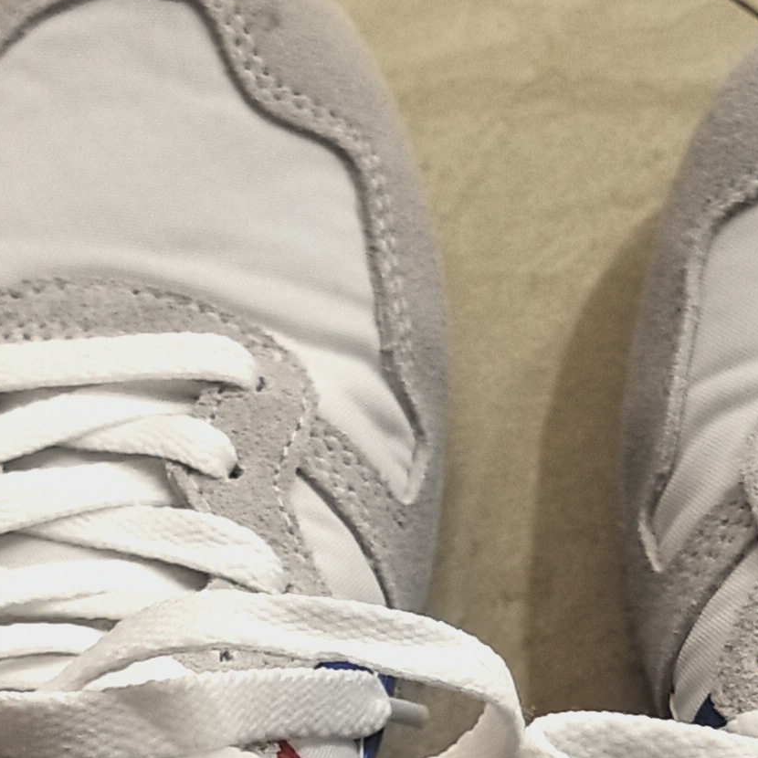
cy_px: 979
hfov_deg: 15.1
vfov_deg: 14.5
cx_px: 532
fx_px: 2849
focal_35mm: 115
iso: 320
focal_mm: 6.35
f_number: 2
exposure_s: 1/50
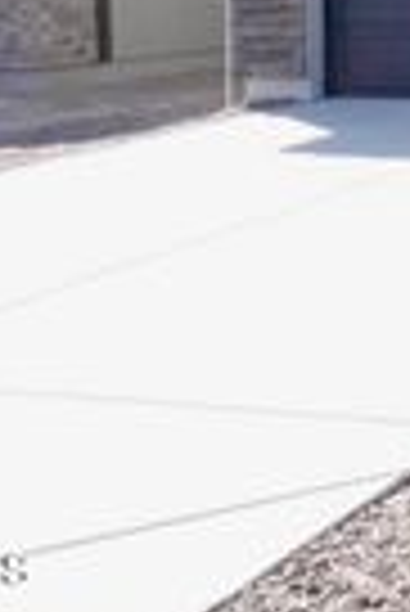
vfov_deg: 21.5
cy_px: -112
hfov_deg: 12.9
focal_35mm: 88
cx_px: 901
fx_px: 1499
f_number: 7.1
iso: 3200
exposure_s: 1/4000
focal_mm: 16
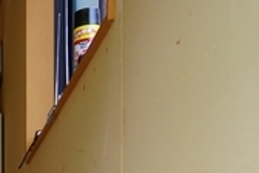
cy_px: 354
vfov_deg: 10.9
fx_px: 820
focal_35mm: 114
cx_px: -331
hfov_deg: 13.7
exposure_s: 1/30
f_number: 4
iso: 125
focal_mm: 24
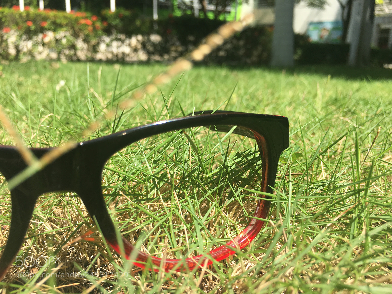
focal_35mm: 29
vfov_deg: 48.2
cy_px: 147
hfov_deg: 61.7
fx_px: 328
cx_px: 196
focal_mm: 4.15
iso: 25
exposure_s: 1/754
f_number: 2.2
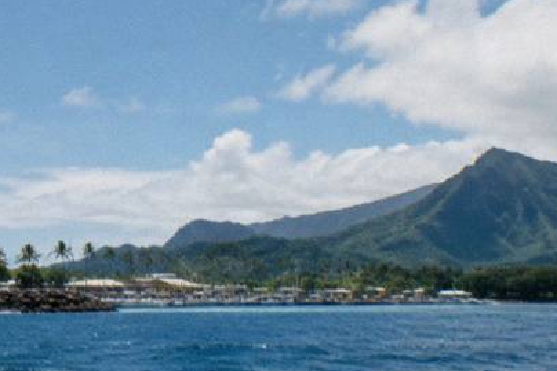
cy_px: 388
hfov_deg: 20.6
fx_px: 1531
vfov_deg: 13.6
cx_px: 223
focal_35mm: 99
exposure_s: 1/100
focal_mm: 40
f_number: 11
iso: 200
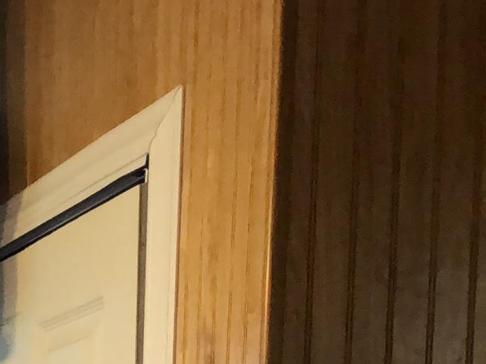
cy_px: 850
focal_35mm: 136
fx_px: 1909
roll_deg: +1.2
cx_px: -572
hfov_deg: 12.3
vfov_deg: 9.7
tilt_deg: -7.1
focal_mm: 3.99
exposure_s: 1/60
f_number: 1.8
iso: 160
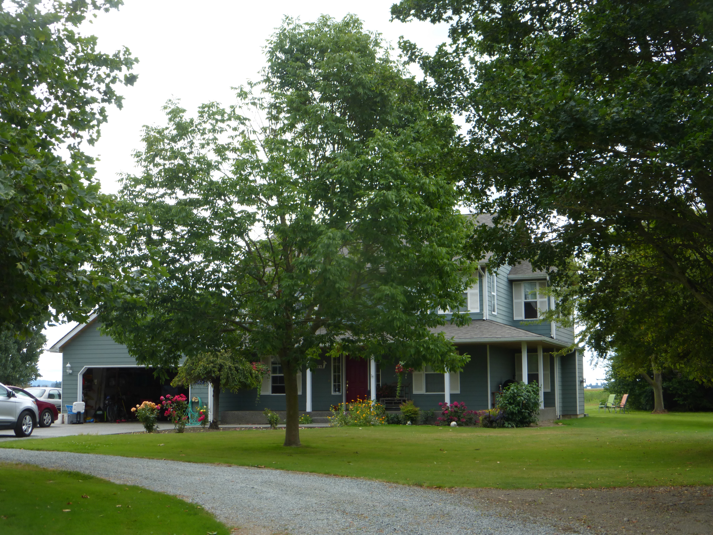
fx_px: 968
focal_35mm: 47
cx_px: 356
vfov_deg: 30.9
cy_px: 268
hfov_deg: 40.4
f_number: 4.2
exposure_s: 1/320
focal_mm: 8.5
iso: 100
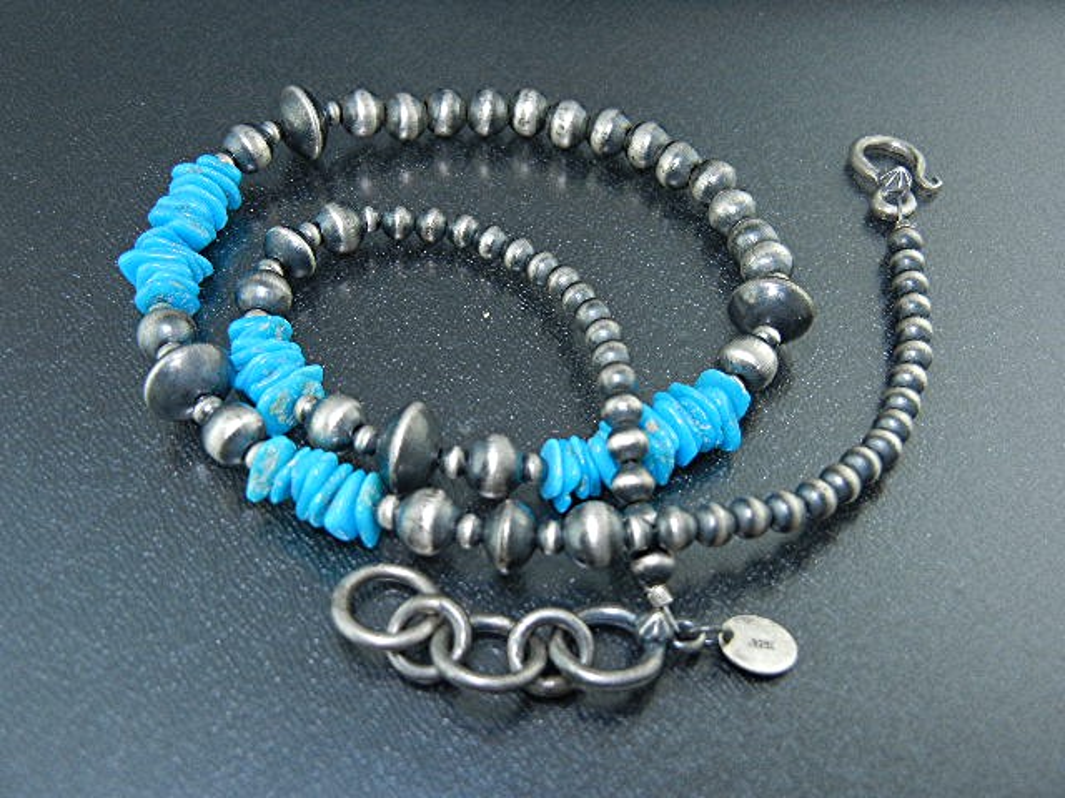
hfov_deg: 47.9
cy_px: 399
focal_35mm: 39
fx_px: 1200
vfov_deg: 36.8
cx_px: 532
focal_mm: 7.1
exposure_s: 1/30
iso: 211
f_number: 3.7
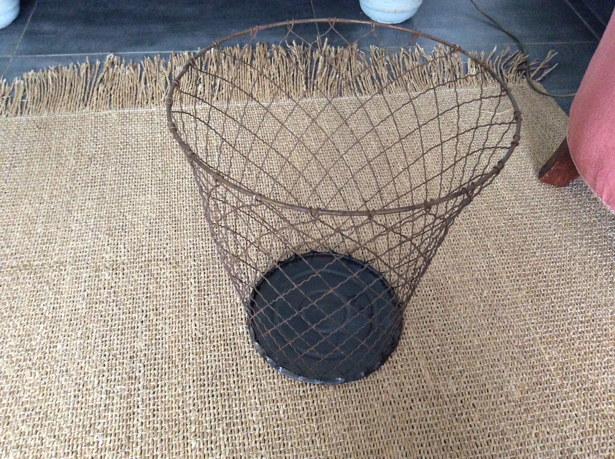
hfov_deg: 56.9
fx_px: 568
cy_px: 230
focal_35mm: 32
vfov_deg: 44.1
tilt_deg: -47.4
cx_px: 308
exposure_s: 1/17
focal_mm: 3.3
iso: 320
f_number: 2.4
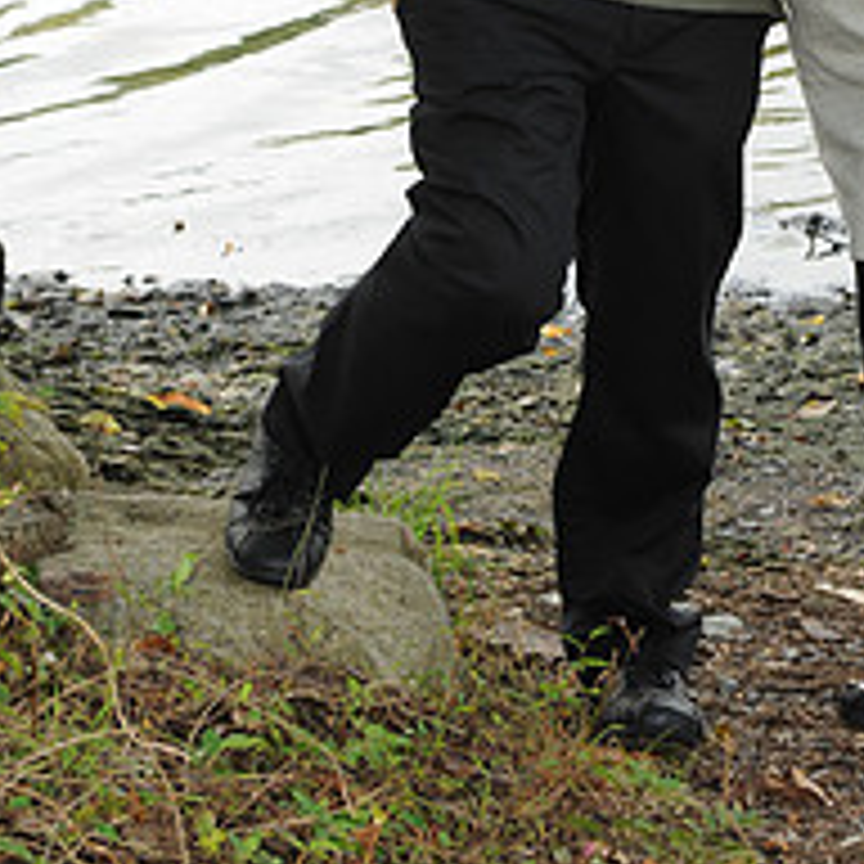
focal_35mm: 141
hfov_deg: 12.3
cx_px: 756
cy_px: -86
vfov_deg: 12.2
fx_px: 3982
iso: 500
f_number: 6.3
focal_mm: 55
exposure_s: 1/250
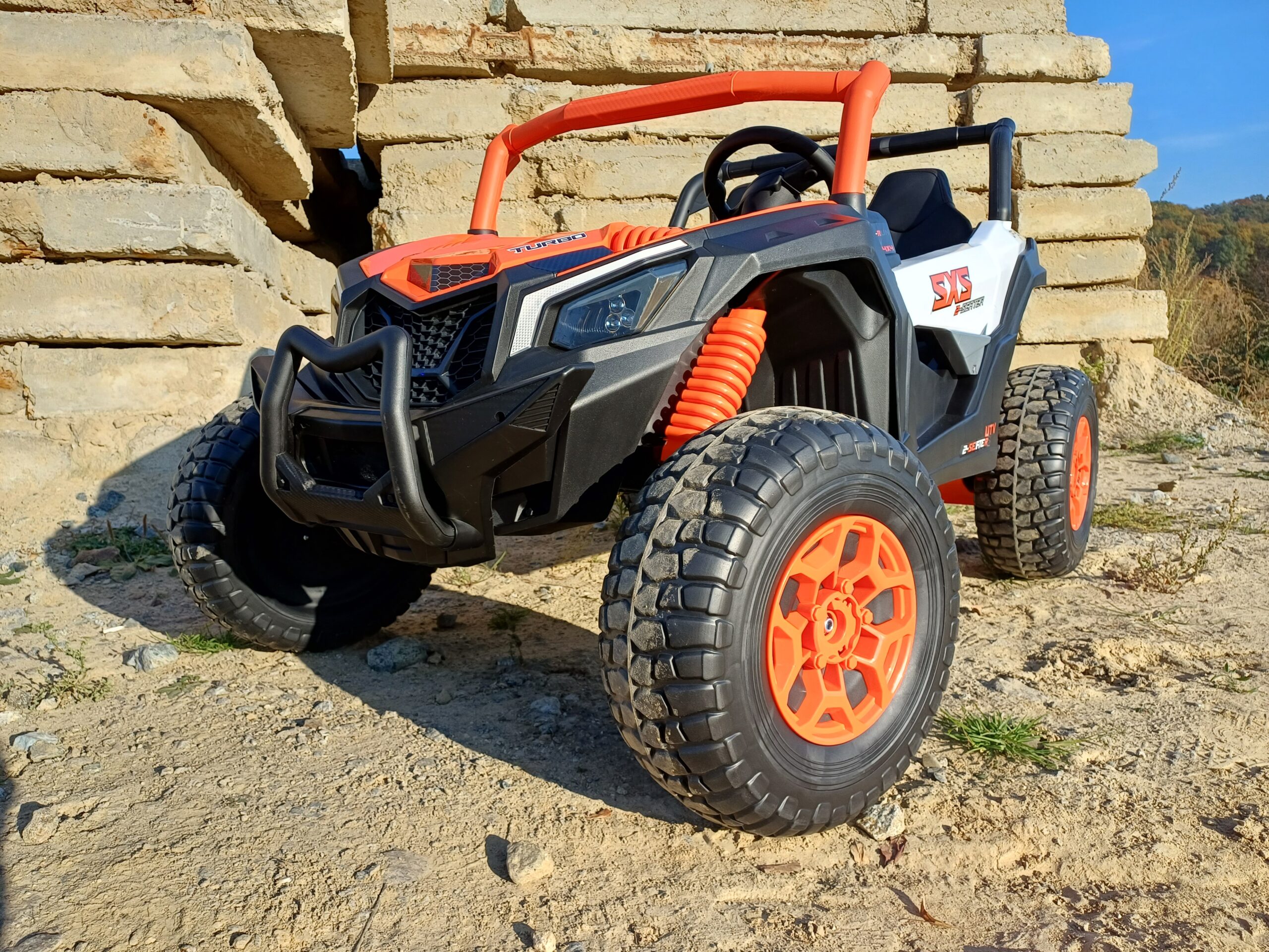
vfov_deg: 54.9
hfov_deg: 69.4
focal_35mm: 25
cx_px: 634
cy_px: 476
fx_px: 916
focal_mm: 4.65
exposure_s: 1/837
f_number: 1.8
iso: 50
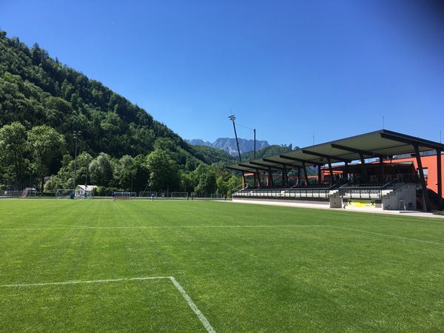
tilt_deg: +4.5
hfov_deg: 61.7
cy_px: 166
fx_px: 372
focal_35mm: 29
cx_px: 222
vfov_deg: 48.2
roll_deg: -0.9
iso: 25
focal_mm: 4.15
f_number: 2.2
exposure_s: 1/1012
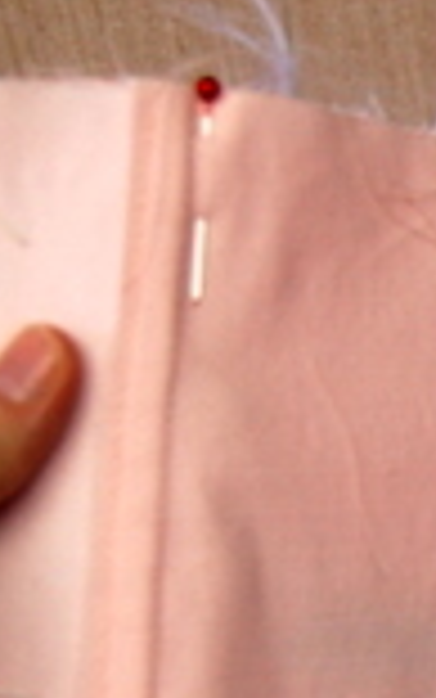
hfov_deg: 8.6
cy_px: 565
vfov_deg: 14.6
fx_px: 2697
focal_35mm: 142
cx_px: 962
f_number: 4.5
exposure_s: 1/60
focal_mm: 24
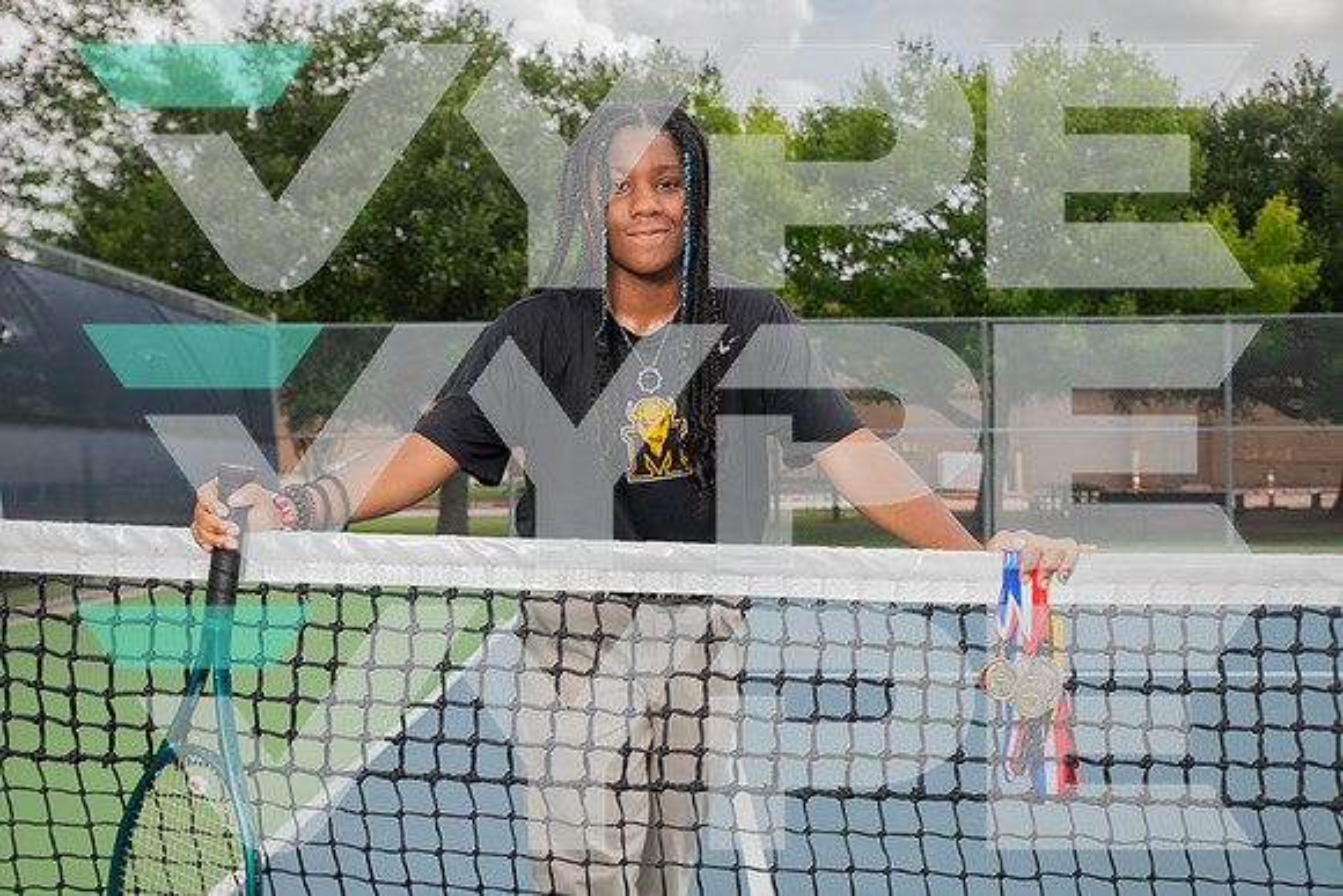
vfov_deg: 30.5
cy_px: 448
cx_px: 672
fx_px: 1642
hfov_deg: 44.5
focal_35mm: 44
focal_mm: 44
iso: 100
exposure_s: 1/250
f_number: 6.3
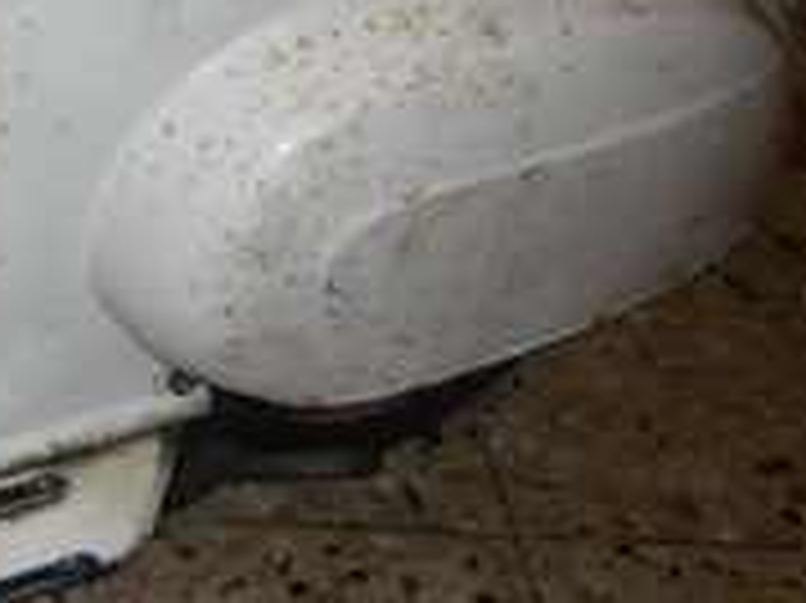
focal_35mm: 100
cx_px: -495
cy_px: 36
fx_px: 2327
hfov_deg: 17.2
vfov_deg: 14.6
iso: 100
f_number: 2.8
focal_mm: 4.6
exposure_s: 1/30
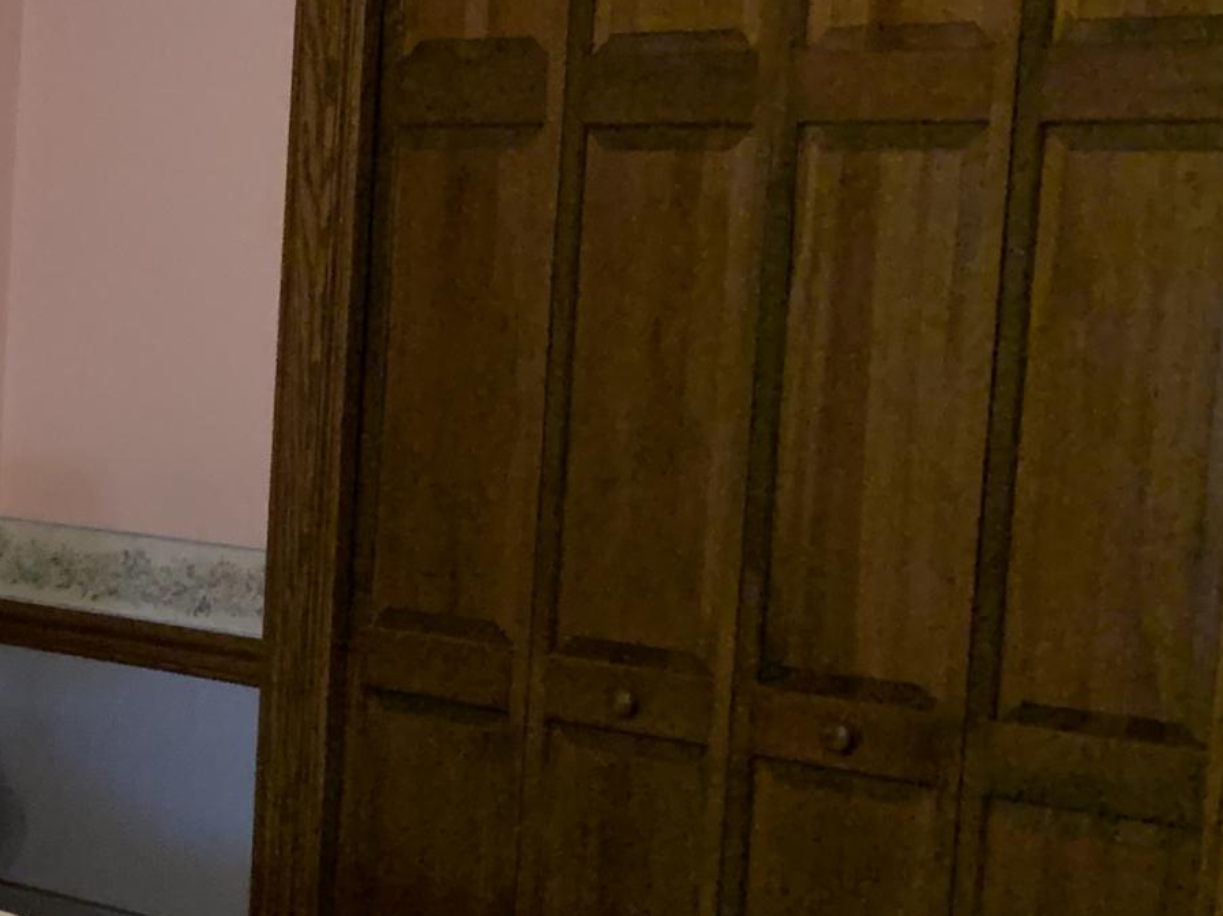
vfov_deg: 16.9
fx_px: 3073
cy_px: 612
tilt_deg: -8.3
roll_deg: -0.5
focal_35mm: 87
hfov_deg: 19.5
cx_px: -639
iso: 400
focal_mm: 4.25
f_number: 1.8
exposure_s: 1/60
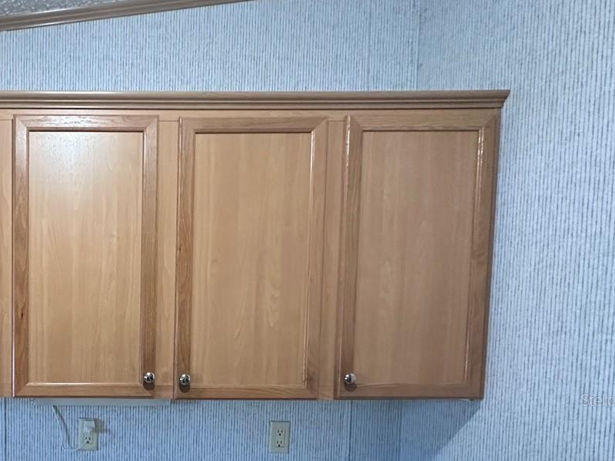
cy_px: 400
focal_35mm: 28
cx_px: 38
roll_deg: -0.7
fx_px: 497
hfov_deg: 53.6
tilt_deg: -3.2
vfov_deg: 45.8
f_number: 2.2
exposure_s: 1/60
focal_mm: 2.22
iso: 320
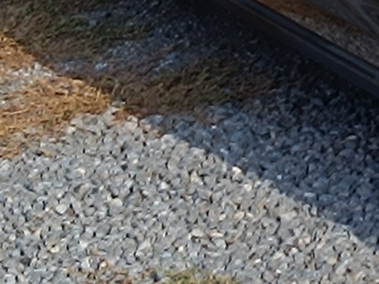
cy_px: -302
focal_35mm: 160
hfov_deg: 10.8
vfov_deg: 8.7
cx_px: 851
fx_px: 1752
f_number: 1.88
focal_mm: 5.59
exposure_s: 1/765
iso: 53
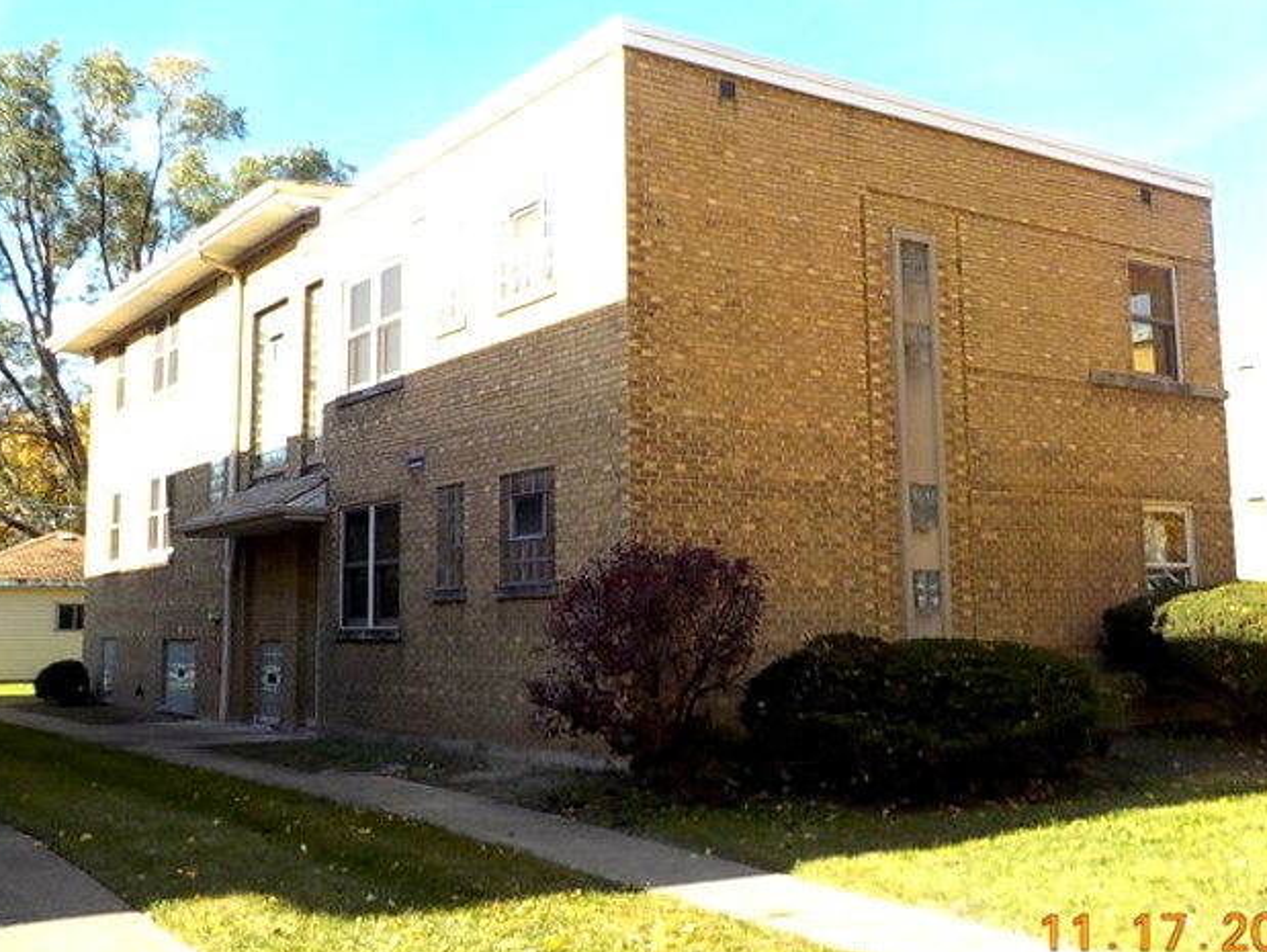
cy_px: 467
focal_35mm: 31
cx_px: 622
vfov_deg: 45.5
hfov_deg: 58.3
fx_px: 1135
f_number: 3.3
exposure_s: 1/500
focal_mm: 4.1
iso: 125
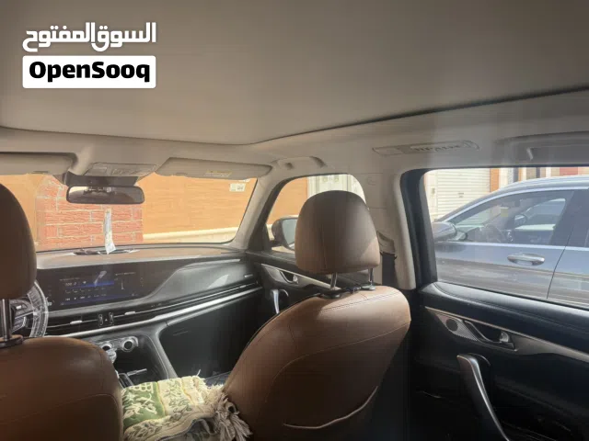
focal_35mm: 24
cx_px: 294
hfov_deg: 71.6
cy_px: 220
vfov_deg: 56.8
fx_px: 408
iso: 100
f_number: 1.78
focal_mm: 6.76
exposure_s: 1/410
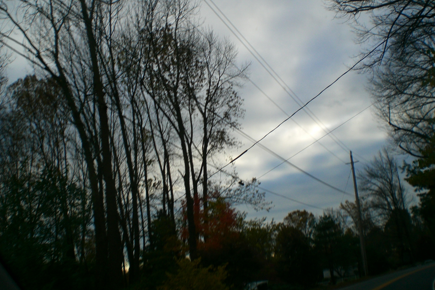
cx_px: 219
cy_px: 138
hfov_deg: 48.5
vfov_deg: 33.4
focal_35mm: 40
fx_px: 483
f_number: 4.4
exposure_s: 1/160
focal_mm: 6.3
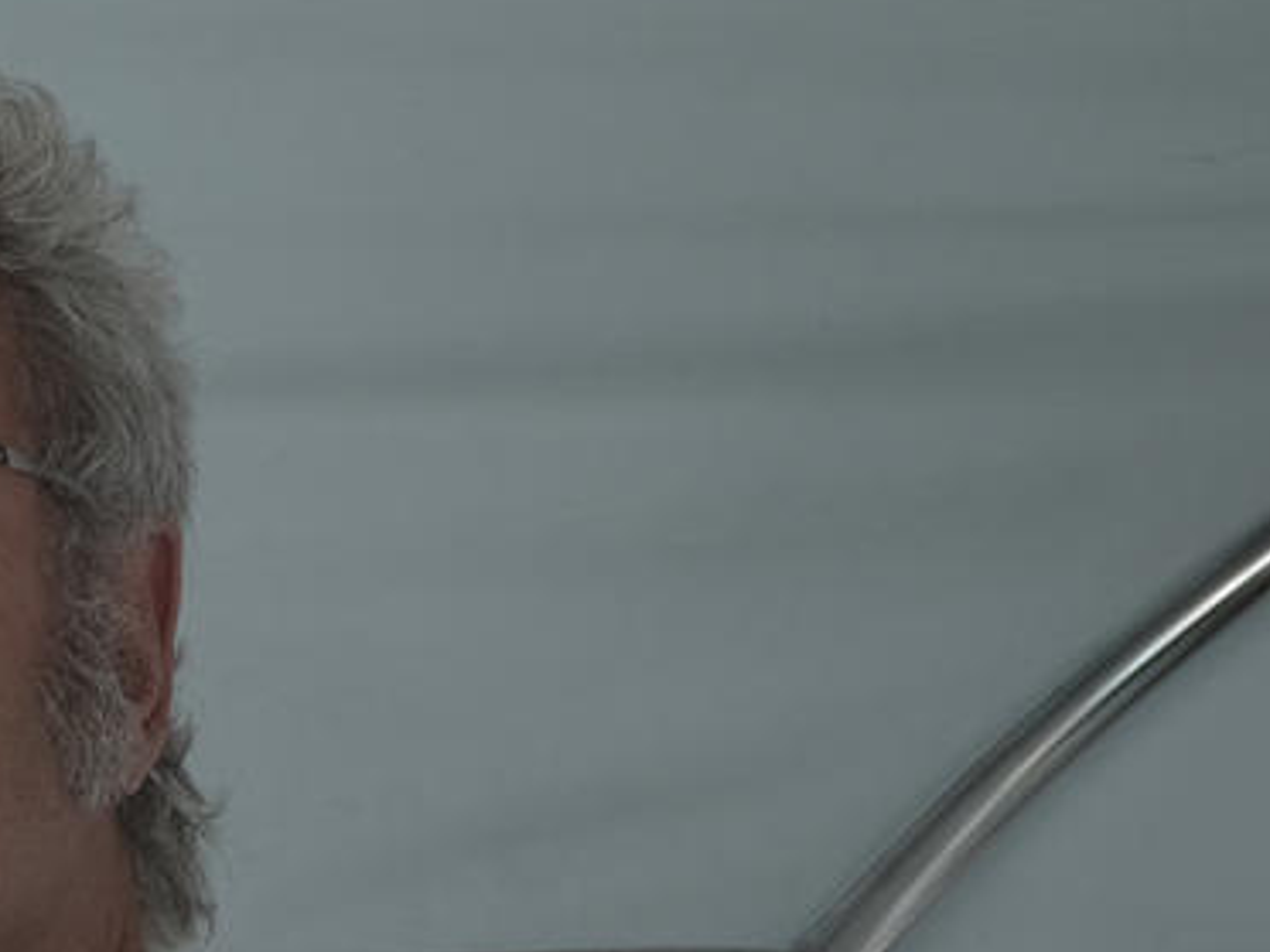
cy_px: 1914
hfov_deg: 14.0
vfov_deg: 10.2
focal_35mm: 134
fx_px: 4916
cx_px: -533
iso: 250
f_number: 5.6
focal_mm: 18
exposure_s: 1/220
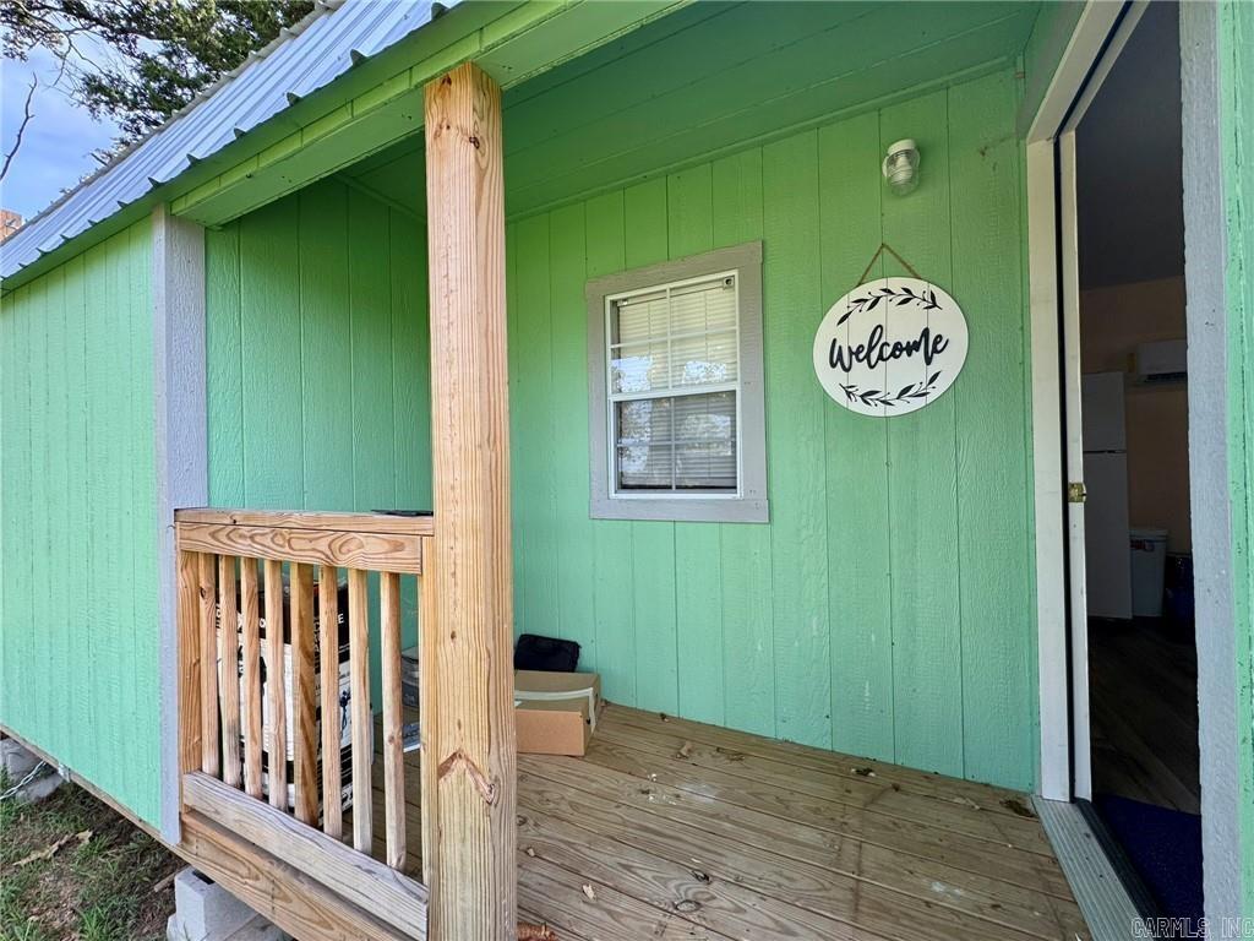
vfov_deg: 85.7
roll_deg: +0.9
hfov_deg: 102.1
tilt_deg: +0.6
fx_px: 507
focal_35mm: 14
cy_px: 470
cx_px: 627
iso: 40
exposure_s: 1/163
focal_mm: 2.22
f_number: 2.2
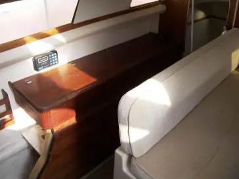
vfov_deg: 42.5
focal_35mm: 33
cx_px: 106
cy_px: 64
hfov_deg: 55.2
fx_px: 228
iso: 50
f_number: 2.8
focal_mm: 5
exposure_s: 1/160
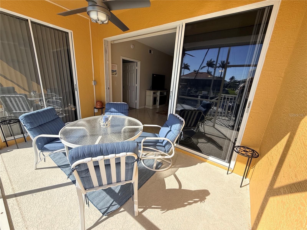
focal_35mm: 14
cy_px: 115
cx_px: 154
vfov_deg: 85.7
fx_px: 124
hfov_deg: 102.1
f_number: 2.2
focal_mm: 2.22
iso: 64
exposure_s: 1/709
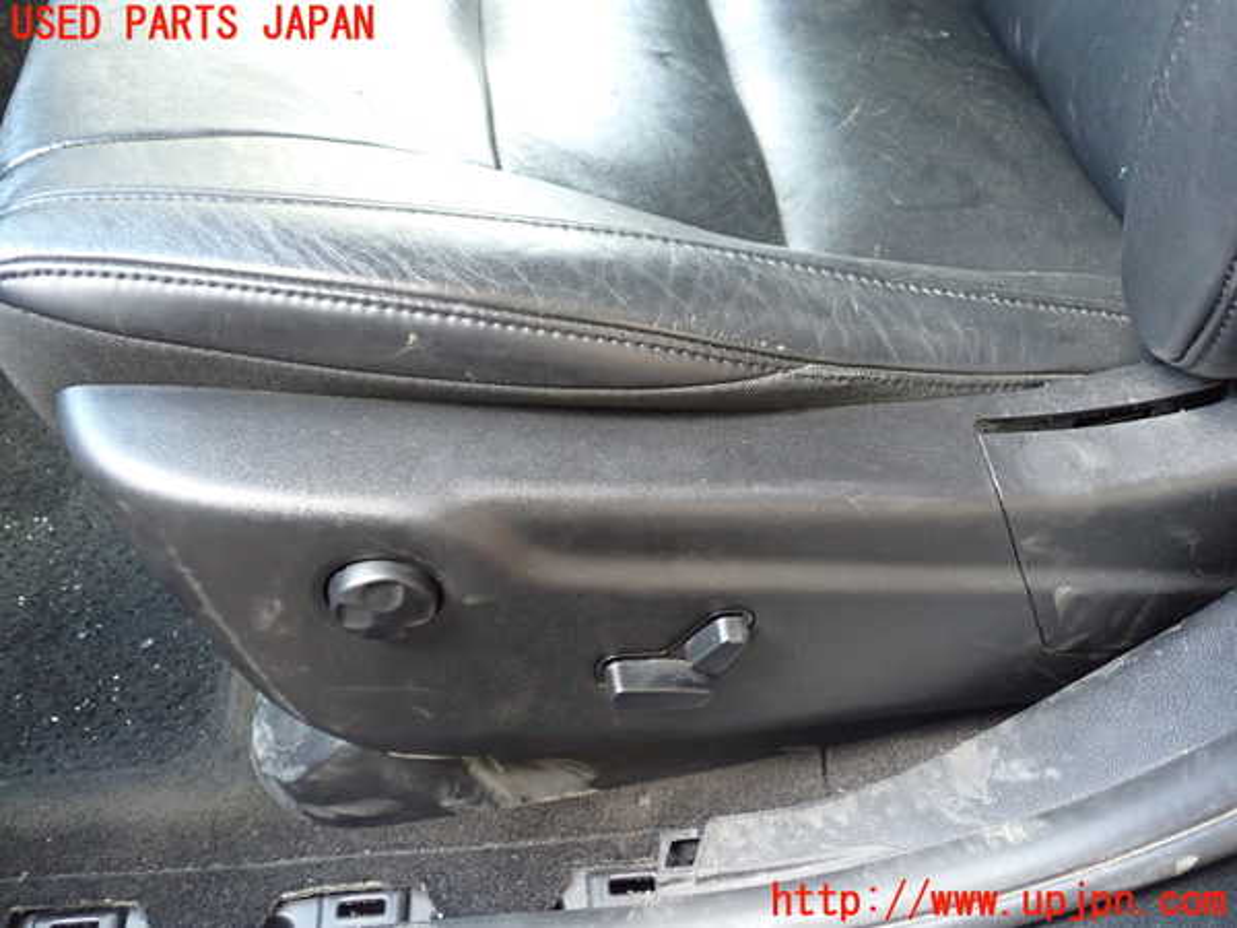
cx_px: 618
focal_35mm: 30
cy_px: 464
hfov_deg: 60.0
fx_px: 1072
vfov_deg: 46.8
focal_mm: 5.4
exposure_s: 1/30
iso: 640
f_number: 2.3
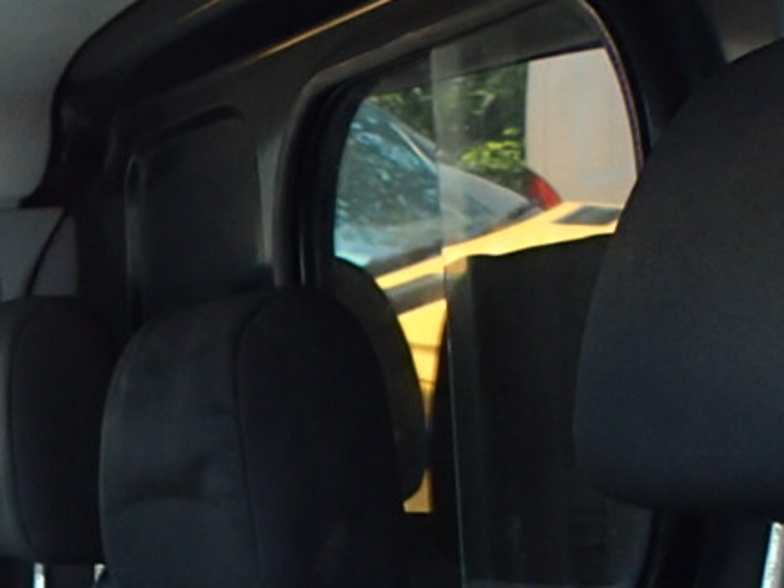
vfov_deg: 12.0
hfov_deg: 15.7
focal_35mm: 111
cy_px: 1156
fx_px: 2514
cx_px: -519
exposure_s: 1/125
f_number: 2.8
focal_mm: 4.5
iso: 100
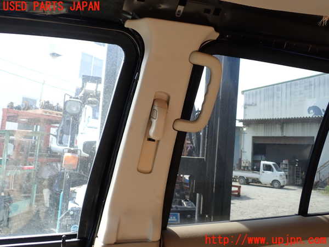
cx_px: 164
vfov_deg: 46.8
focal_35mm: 30
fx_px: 285
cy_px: 124
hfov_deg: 60.0
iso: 100
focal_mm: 5.4
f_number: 3.2
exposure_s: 1/100
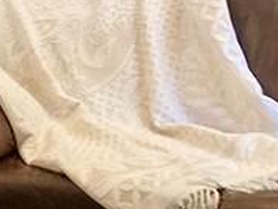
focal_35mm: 162
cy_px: -83
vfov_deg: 9.0
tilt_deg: -4.8
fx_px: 1302
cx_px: -292
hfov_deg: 11.0
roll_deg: +2.0
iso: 160
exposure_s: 1/60
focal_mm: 3.99
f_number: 1.8
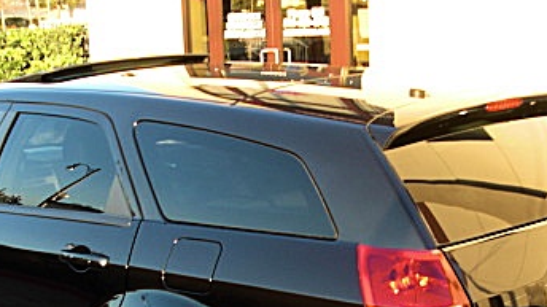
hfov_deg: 29.0
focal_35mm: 73
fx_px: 1058
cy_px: 277
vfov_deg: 16.3
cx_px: 258
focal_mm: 6.3
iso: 50
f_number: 2.8
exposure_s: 1/60
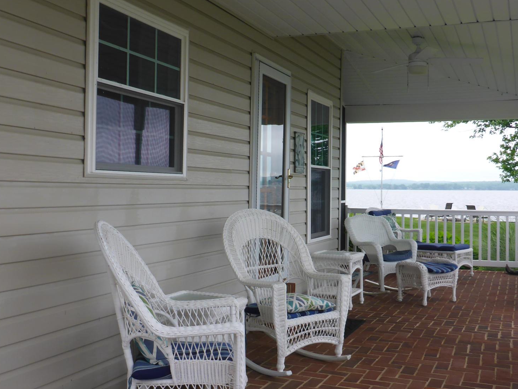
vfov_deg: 36.8
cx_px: 289
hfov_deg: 47.8
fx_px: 584
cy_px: 206
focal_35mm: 39
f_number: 3.3
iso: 100
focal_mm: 4.9
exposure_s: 1/80
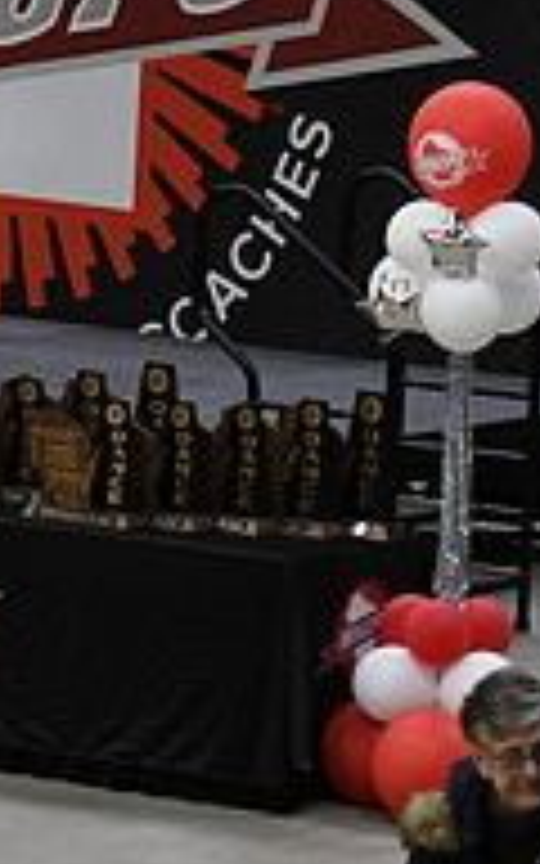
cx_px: -752
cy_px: 547
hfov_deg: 4.0
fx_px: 7606
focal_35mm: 323
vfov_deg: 6.5
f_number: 4
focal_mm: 70
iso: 5000
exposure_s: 1/500
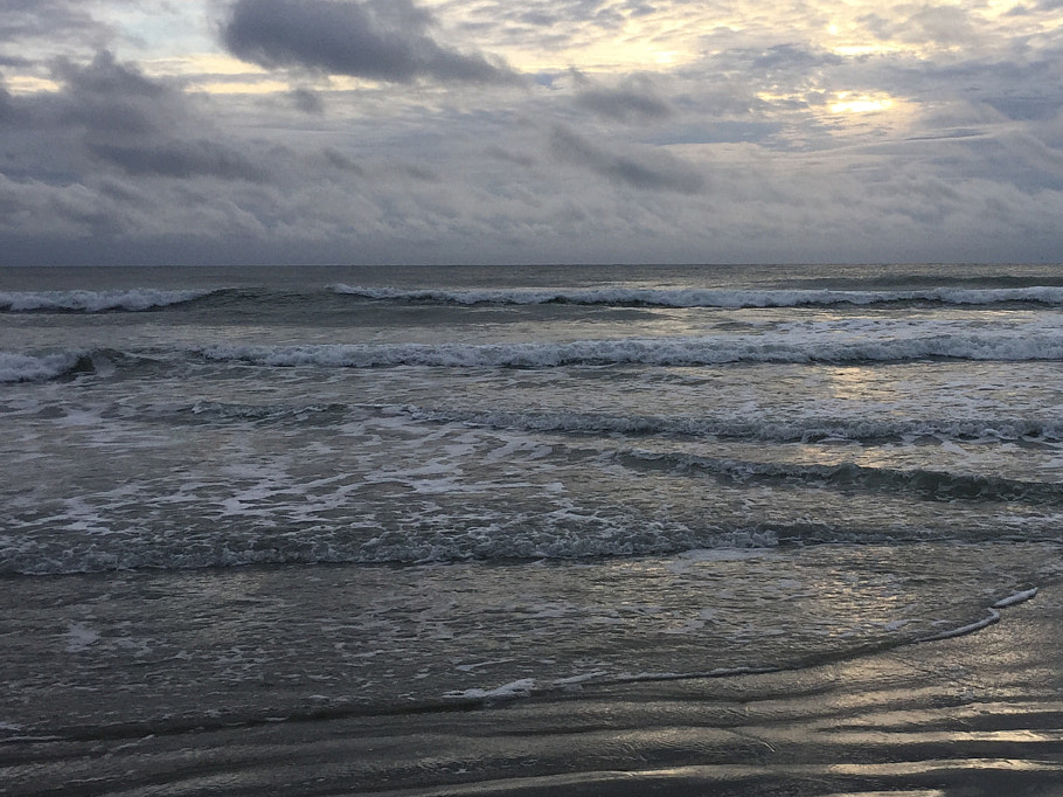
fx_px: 1566
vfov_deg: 28.5
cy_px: 361
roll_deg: -0.4
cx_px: 748
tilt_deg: -3.3
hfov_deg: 36.9
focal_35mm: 51
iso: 32
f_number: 2.2
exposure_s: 1/514
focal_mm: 4.15
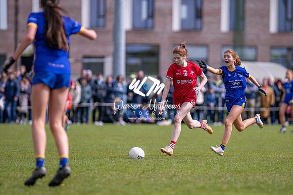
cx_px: 171
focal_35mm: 421
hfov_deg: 4.9
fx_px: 3430
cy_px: 108
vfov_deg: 3.3
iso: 320
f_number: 2.8
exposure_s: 1/6400
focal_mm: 270
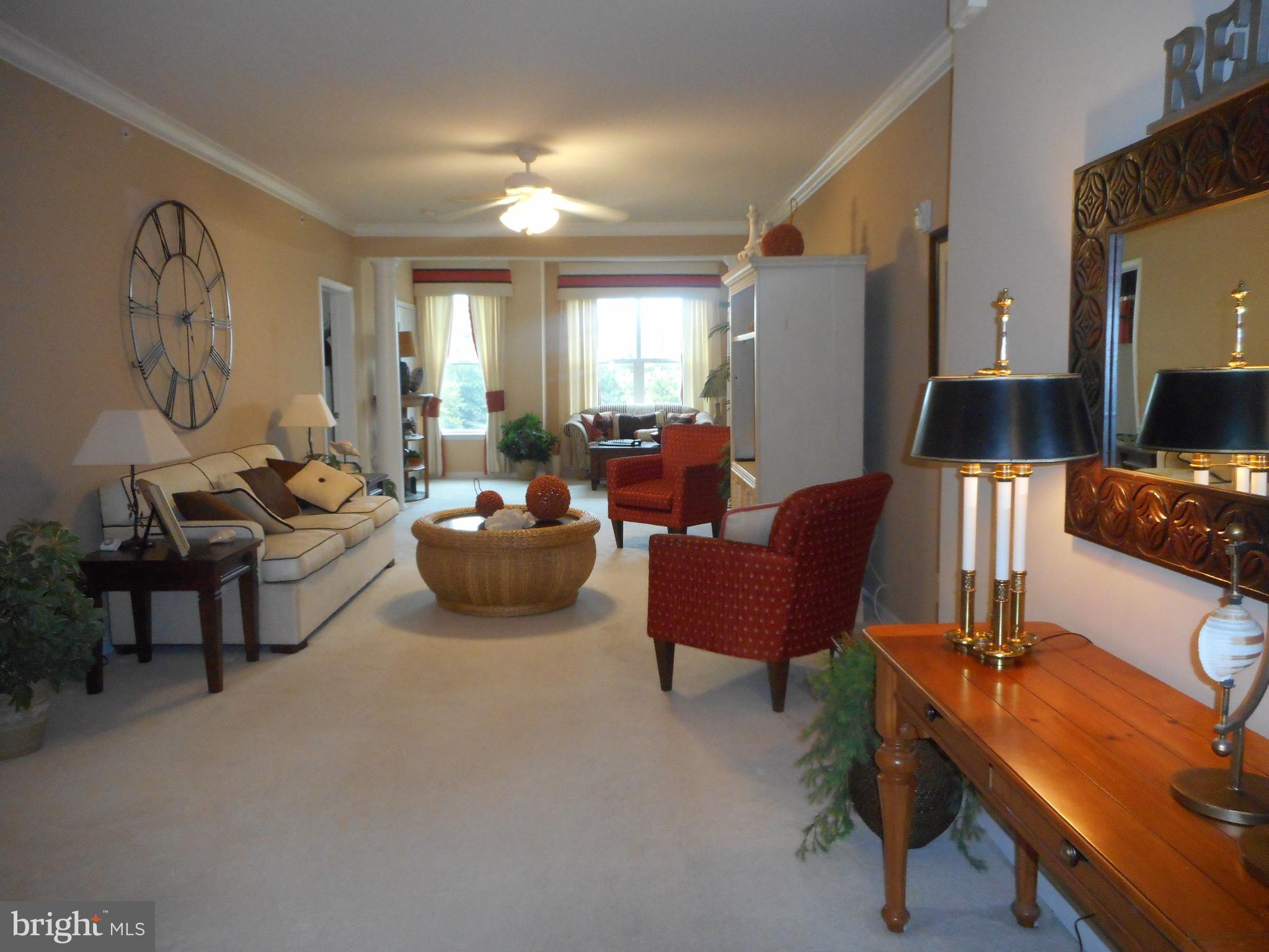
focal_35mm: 25
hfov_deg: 69.4
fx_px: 917
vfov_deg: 54.9
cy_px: 476
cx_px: 634
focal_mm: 4.5
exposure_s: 1/25
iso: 450
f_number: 3.7
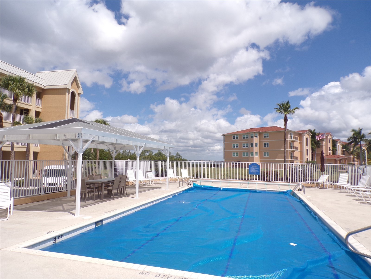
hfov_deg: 71.6
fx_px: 257
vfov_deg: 56.8
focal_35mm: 24
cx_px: 186
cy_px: 140
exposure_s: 1/550
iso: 80
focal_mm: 4.3
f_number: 5.8
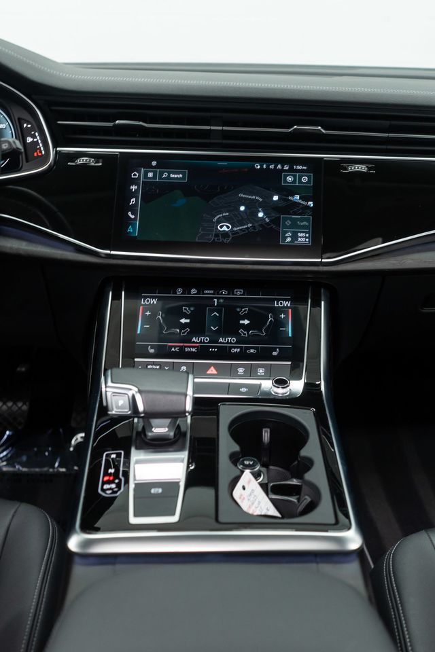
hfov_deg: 31.9
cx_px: 218
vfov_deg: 46.4
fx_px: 761
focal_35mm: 42
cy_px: 326
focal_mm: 28
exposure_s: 1/50
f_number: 3.2
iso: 640
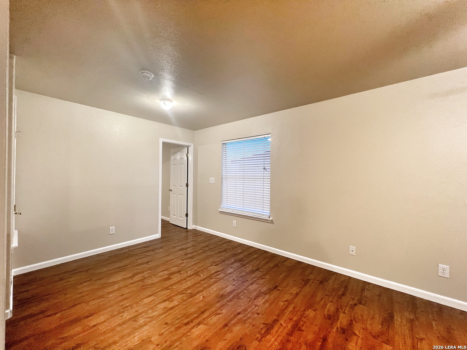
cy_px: 175
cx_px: 234
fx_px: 175
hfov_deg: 106.2
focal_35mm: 13
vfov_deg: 89.9
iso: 200
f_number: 1.8
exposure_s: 1/60
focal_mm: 1.57
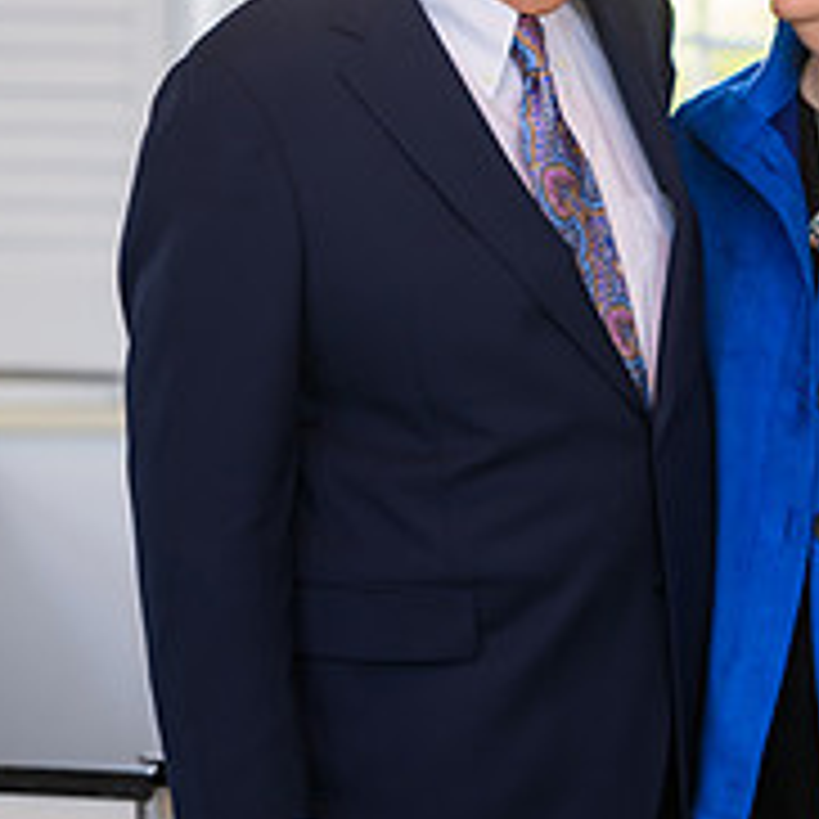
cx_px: 644
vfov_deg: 6.2
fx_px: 7575
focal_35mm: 283
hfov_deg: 6.2
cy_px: 108
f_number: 3.2
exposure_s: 1/125
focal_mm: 135
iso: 400
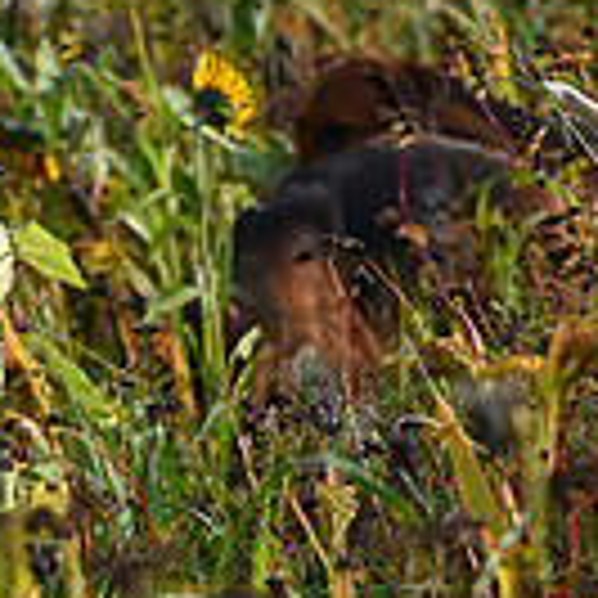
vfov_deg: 4.1
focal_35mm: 430
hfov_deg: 4.0
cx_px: 1272
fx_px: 8404
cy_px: 121
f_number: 5
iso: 220
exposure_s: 1/800
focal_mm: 116
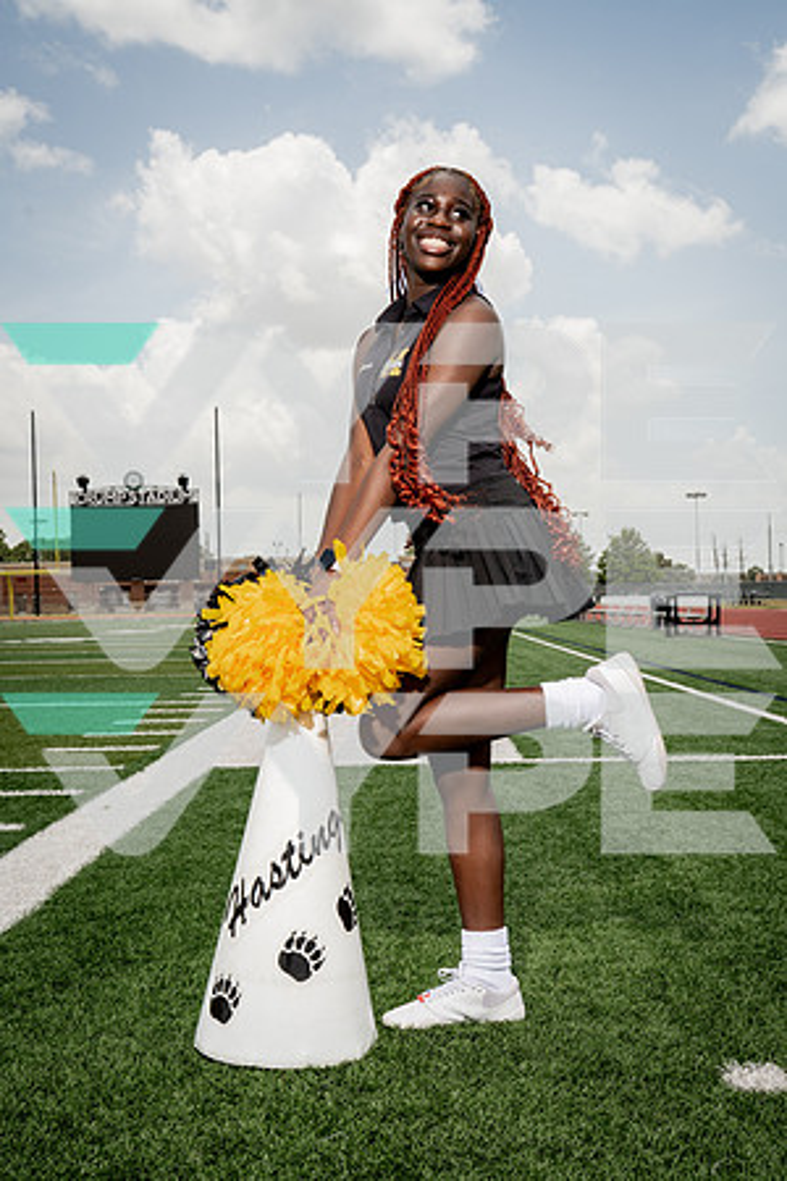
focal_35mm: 44
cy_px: 590
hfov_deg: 30.5
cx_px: 394
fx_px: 1443
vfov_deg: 44.5
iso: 100
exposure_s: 1/200
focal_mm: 44
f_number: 10
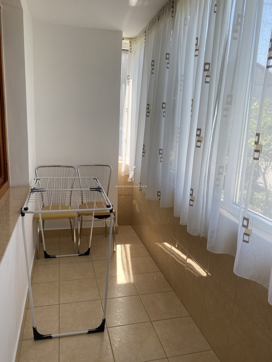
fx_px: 272
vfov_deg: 67.3
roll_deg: -3.0
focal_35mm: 26
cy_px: 181
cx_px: 136
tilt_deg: -10.8
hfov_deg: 53.1
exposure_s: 1/327
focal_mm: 4.25
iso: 32
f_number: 1.8
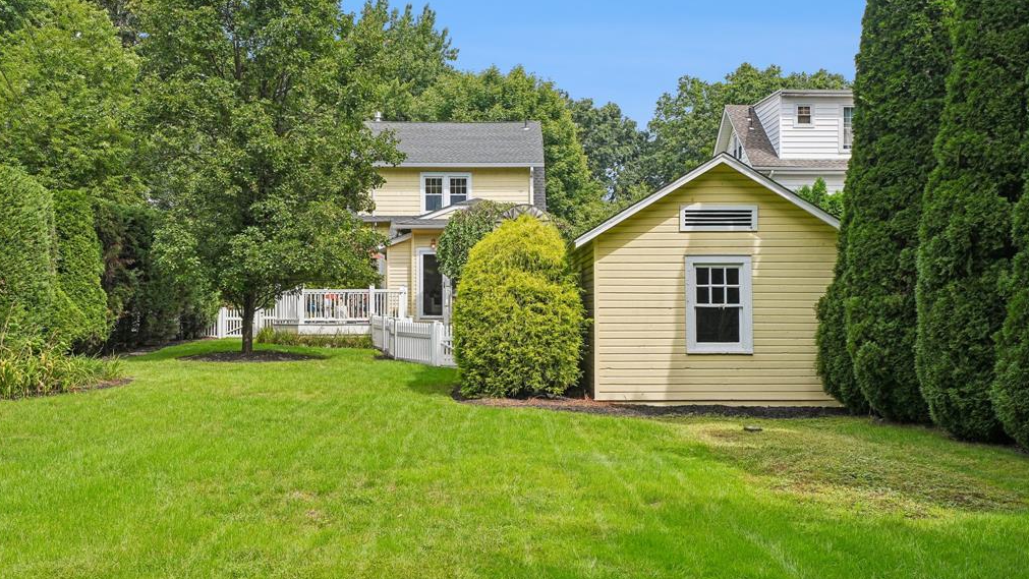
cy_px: 296
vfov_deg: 33.7
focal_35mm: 35
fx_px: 955
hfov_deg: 56.6
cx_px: 510
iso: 200
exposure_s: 1/400
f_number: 8
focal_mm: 22.2
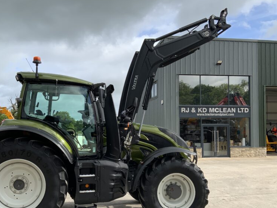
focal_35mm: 40
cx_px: 121
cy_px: 127
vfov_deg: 35.8
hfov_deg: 46.7
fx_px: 320
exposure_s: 1/1279
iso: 16
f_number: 1.8
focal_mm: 3
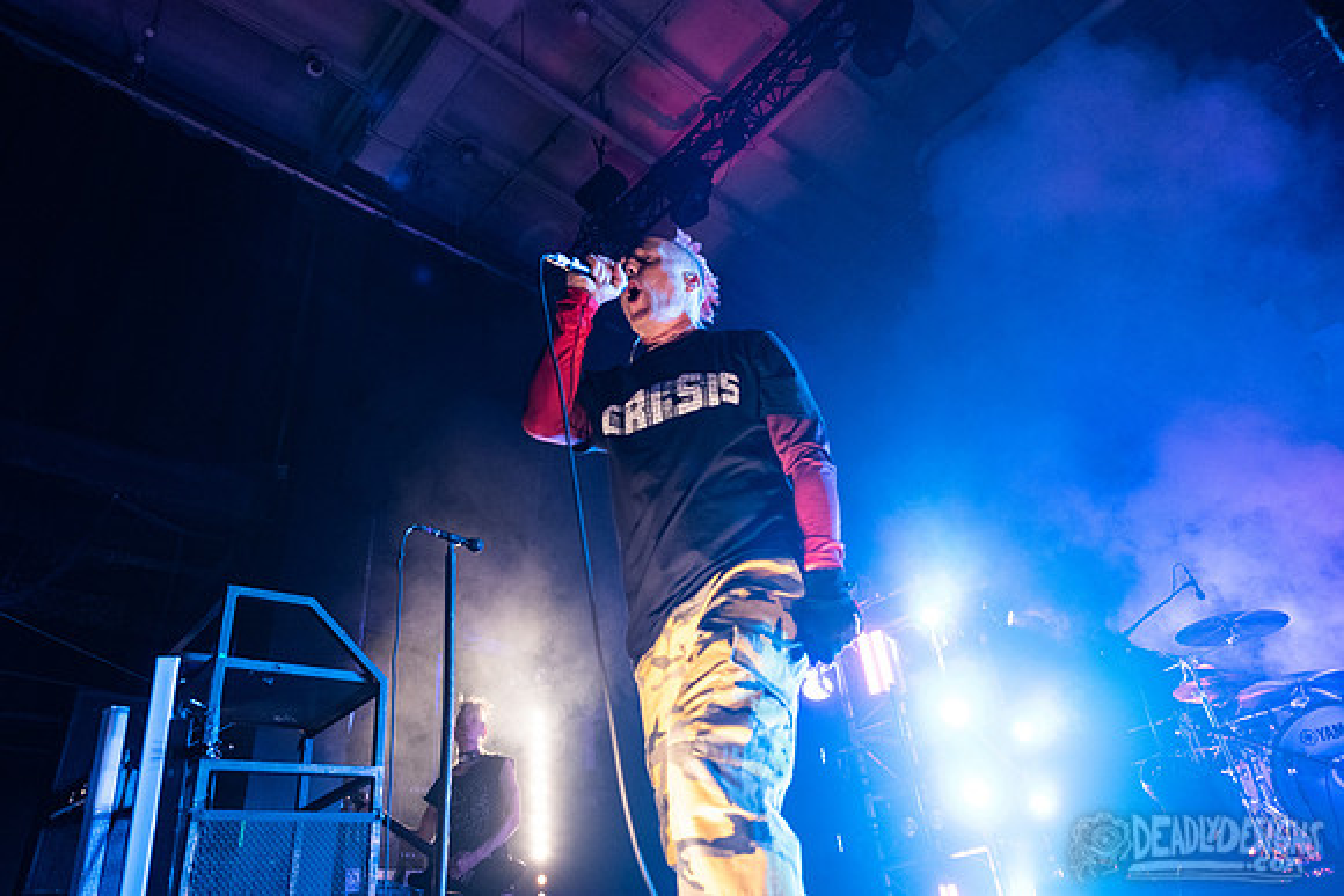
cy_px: 448
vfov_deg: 53.2
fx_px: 896
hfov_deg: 73.7
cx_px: 672
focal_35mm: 24
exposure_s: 1/320
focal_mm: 24
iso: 3200
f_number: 3.2
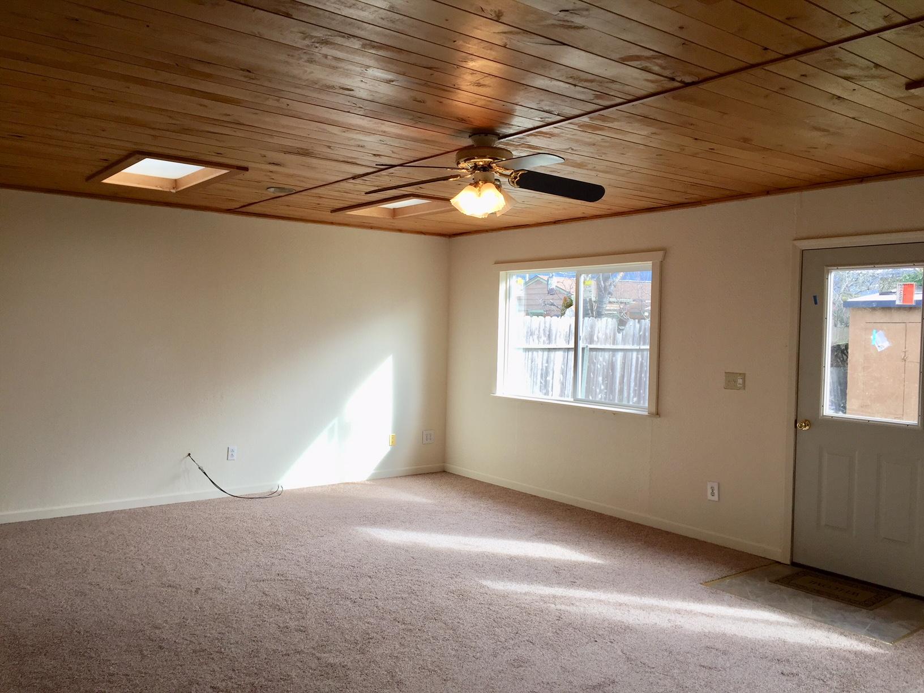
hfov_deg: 61.7
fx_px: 774
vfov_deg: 48.2
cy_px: 346
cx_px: 462
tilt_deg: -2.1
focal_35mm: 29
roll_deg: -1.6
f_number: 2.2
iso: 32
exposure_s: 1/126
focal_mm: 4.15
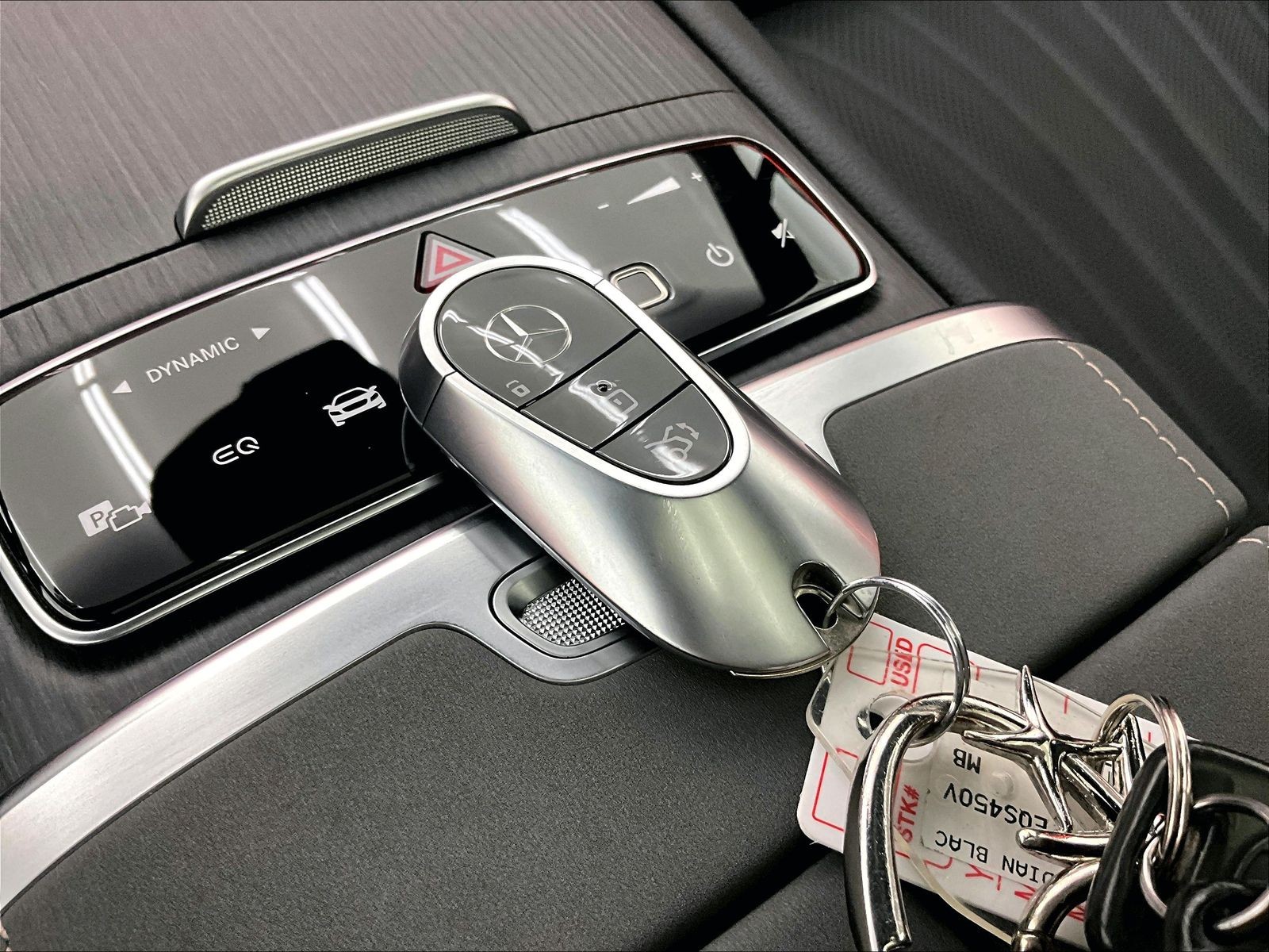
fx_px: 1063
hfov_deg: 61.7
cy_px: 476
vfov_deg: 48.2
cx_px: 634
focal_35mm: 29
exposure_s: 1/60
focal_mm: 3
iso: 200
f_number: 1.8
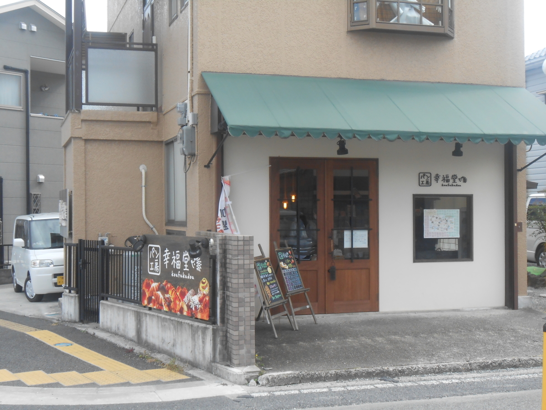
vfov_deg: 26.1
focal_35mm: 56
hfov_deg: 34.3
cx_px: 273
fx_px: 883
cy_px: 205
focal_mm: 10
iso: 160
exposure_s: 1/250
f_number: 5.2
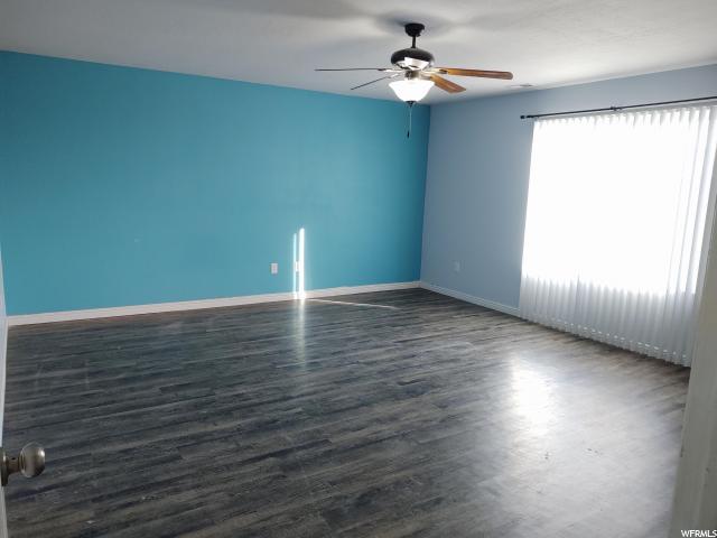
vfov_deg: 51.4
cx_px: 358
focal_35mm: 27
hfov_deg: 65.3
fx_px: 559
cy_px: 269
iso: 100
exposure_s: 1/103
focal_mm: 4.75
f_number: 1.7
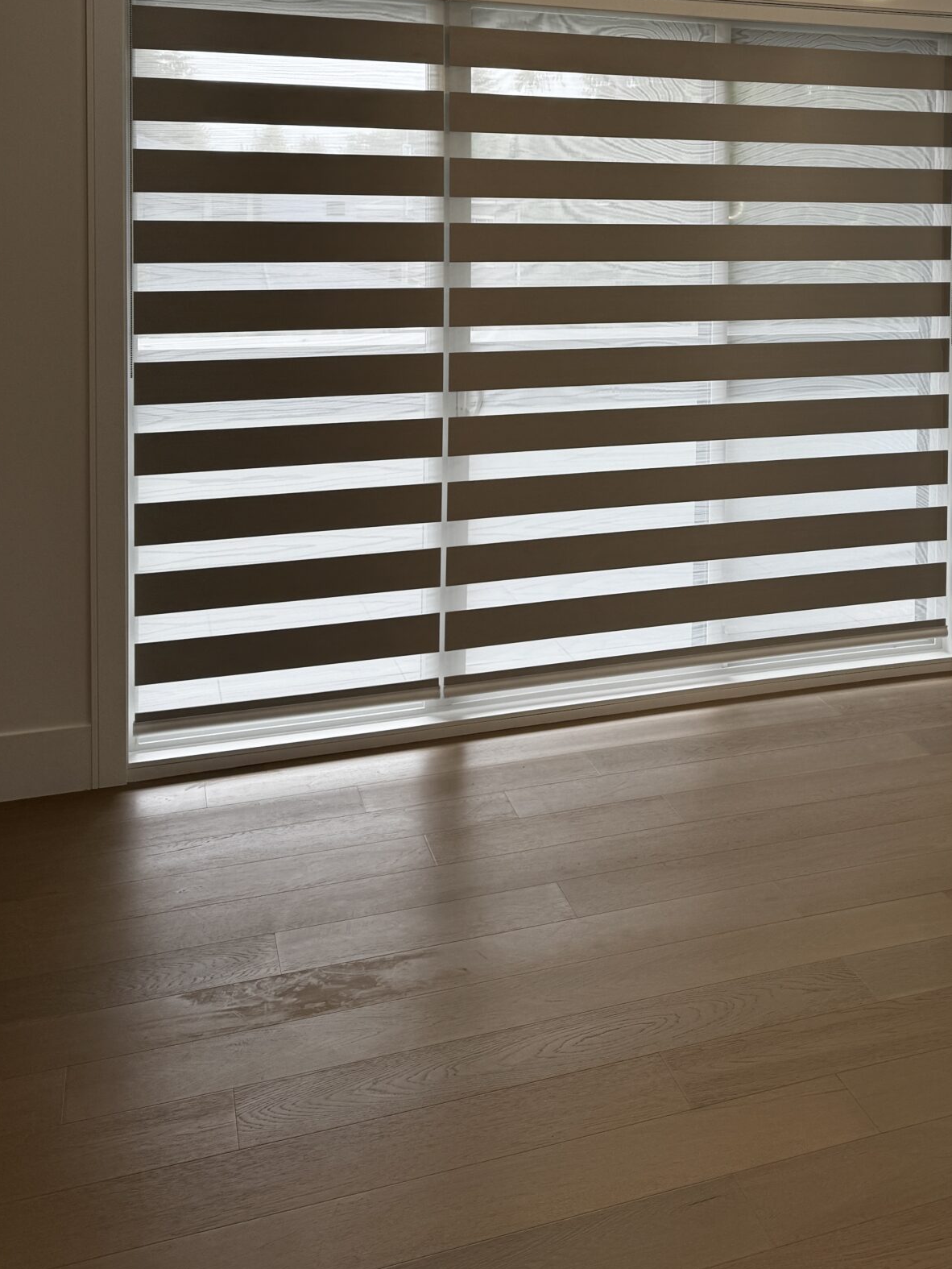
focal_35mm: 39
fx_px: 1430
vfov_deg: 45.4
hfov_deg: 35.7
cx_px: 751
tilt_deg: -3.1
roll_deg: -1.3
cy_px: 254
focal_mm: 6.76
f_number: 1.78
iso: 80
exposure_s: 1/309
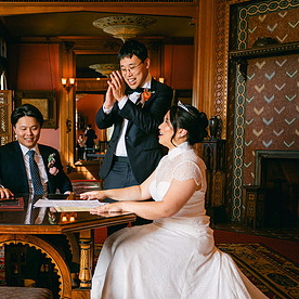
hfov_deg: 33.6
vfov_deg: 33.7
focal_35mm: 50
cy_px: 203
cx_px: 93
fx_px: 489
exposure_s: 1/125
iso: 360
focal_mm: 28
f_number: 2.8
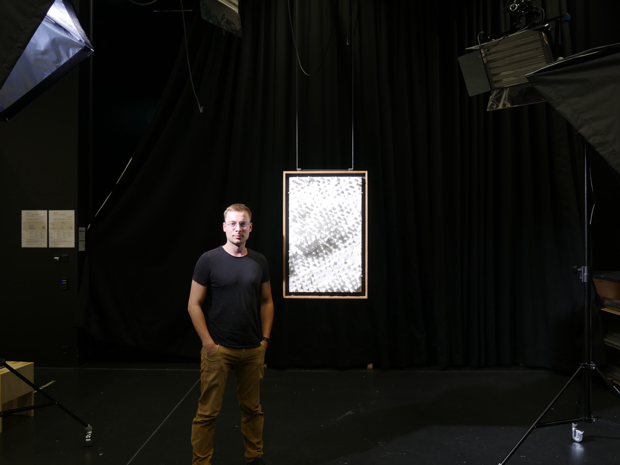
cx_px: 310
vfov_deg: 46.8
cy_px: 232
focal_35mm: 30
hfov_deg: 60.0
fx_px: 537
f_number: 2.8
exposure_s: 1/60
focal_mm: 15
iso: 320
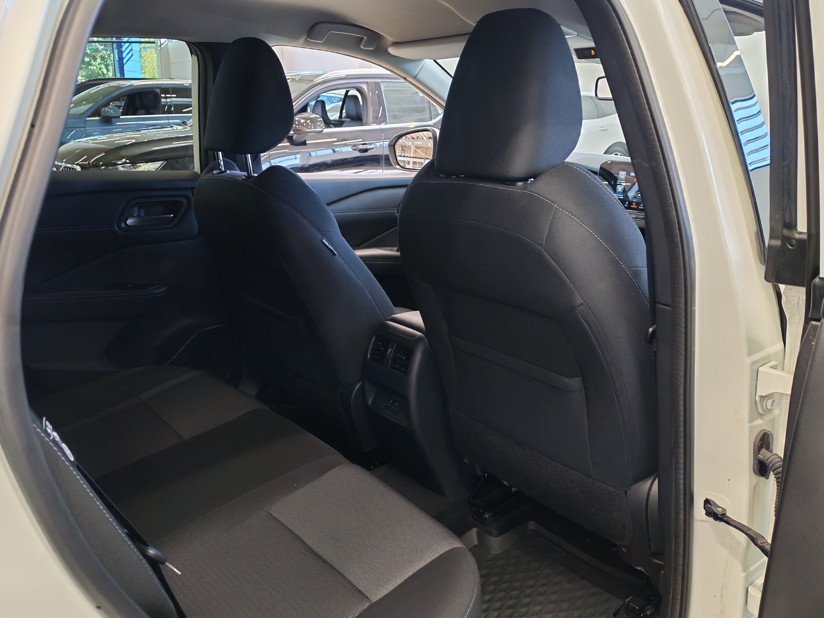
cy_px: 309
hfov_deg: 56.8
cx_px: 412
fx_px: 762
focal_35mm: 32
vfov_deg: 44.2
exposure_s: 1/100
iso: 640
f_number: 1.9
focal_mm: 6.12
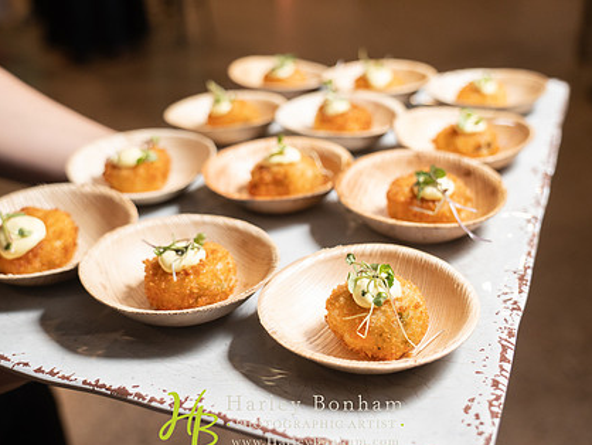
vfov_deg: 35.9
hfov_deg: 46.8
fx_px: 684
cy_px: 184
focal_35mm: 40
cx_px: 283
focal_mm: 30
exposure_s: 1/125
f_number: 4
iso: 1250
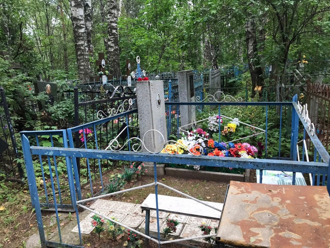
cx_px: 165
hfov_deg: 63.4
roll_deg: +1.4
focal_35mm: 28
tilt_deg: -12.0
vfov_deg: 49.7
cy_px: 124
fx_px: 267
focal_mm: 3.99
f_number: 1.8
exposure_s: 1/100
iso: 40
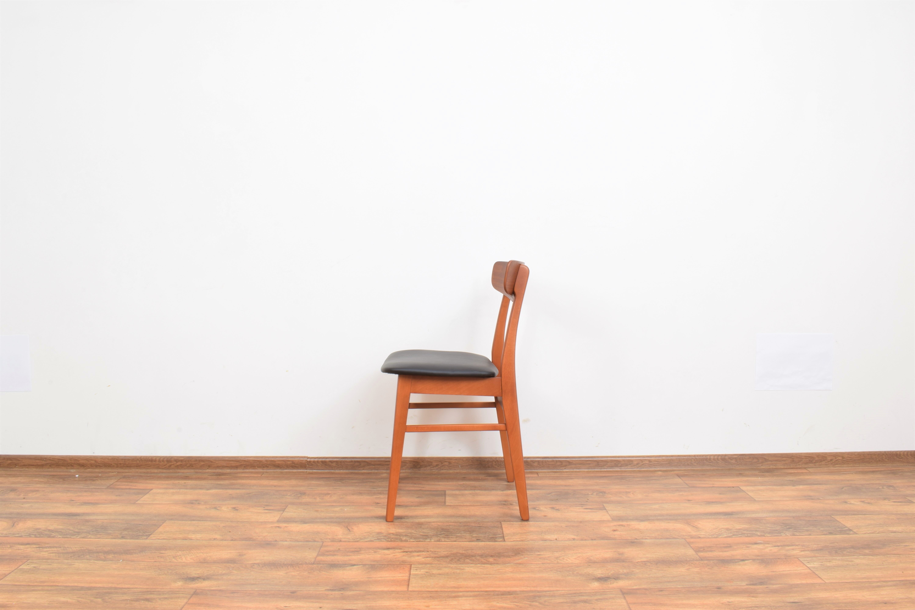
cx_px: 458
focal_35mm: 30
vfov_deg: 43.6
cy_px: 305
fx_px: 762
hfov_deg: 61.9
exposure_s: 4
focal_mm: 20
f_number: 25
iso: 100
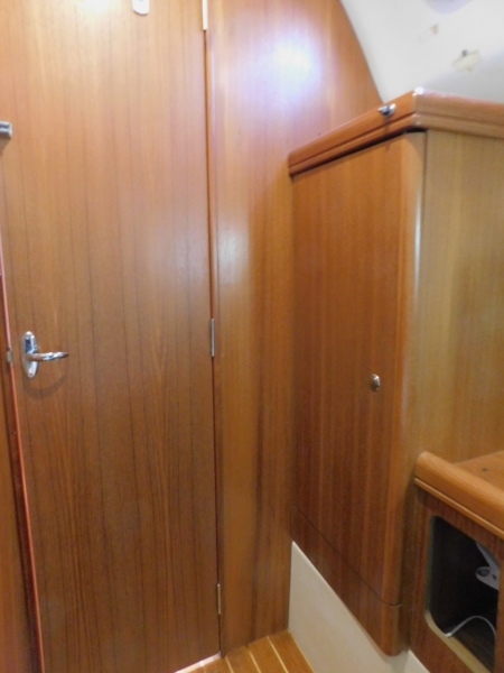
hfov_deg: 58.9
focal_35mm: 23
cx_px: 252
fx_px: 446
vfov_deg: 73.9
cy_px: 336
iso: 800
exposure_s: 1/5
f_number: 3
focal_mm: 4
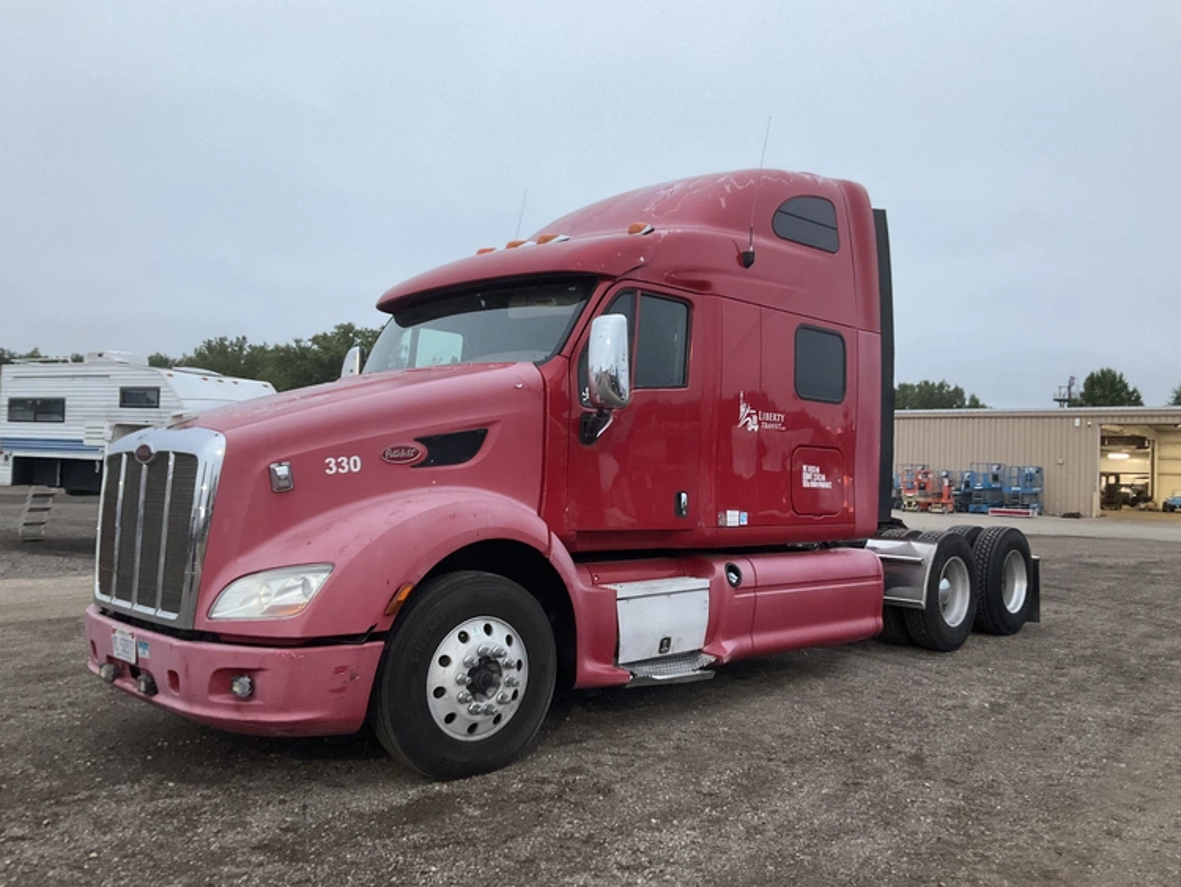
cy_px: 444
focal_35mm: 29
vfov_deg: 48.3
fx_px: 990
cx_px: 590
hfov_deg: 61.6
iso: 125
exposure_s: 1/60
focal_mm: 3
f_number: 1.8
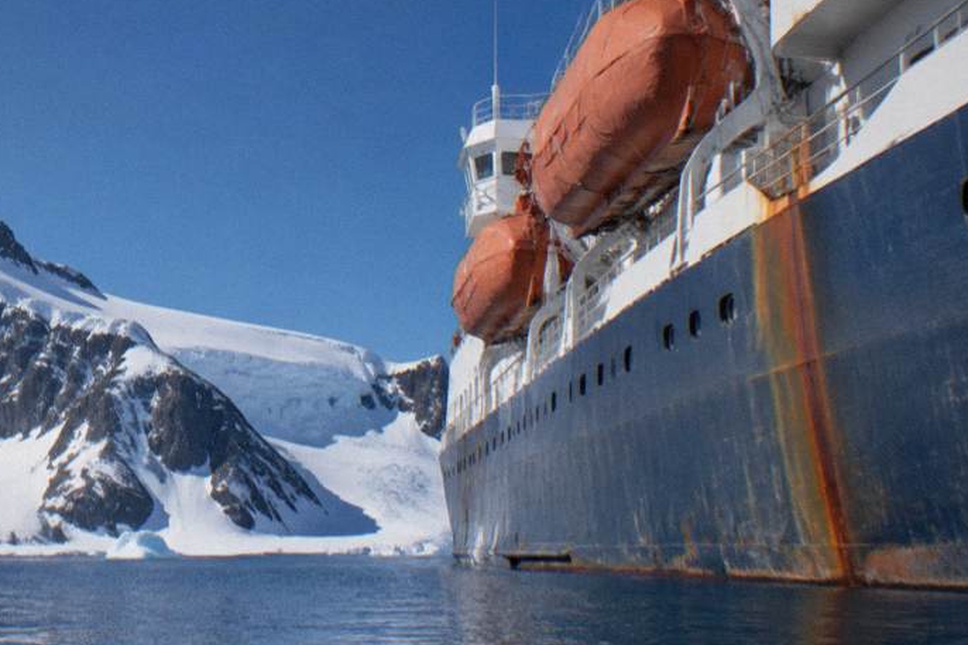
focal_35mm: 51
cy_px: 438
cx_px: 413
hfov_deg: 38.8
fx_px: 1371
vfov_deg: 26.3
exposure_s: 1/400
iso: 400
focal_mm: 35
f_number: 8
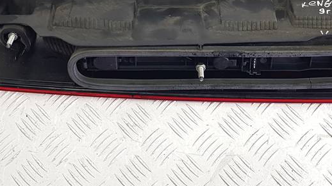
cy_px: 16
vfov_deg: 20.9
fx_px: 493
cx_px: 179
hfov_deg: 37.2
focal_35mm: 56
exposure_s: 1/50
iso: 64
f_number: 1.7
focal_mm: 4.2
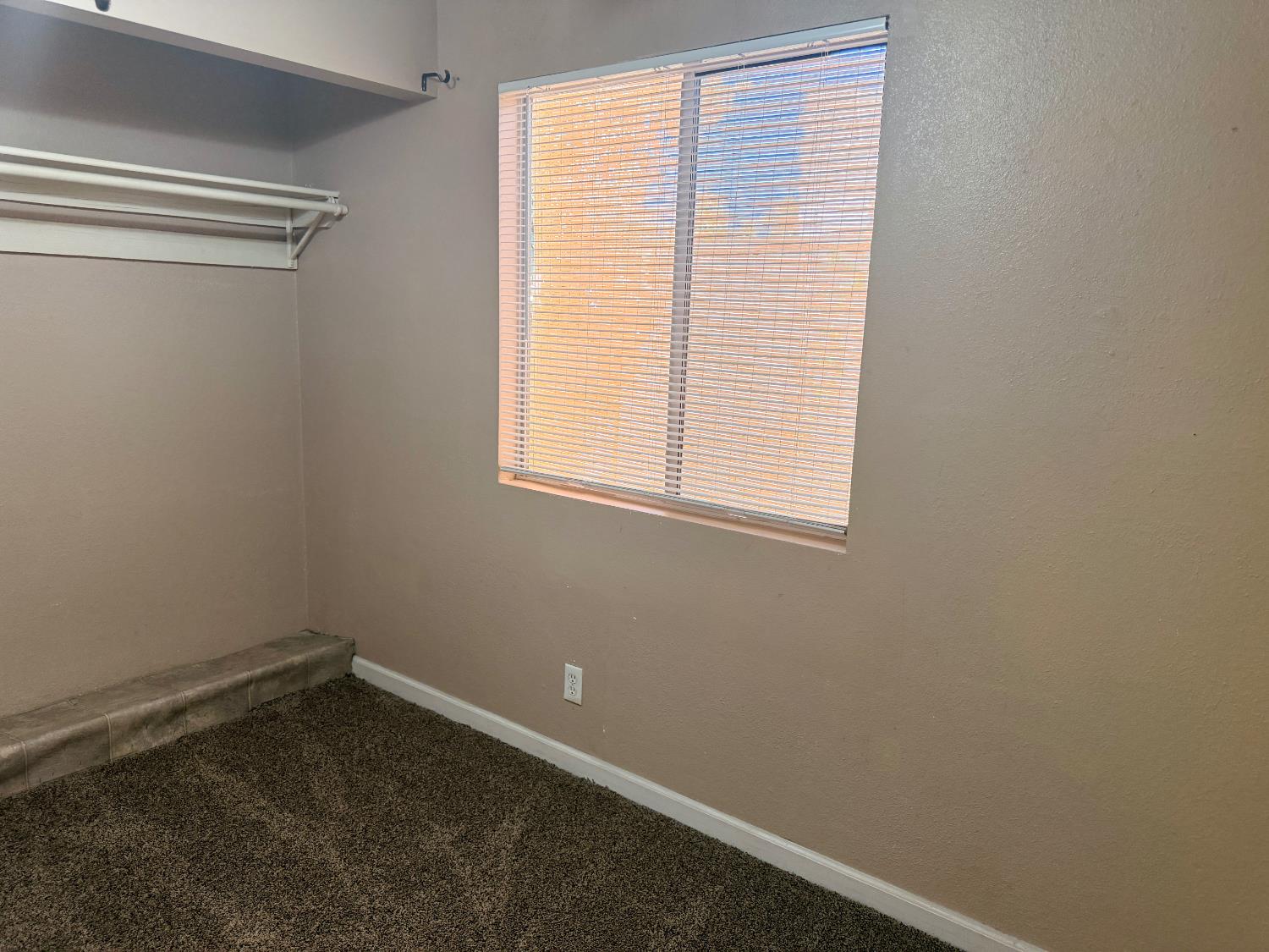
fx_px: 880
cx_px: 634
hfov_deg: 71.6
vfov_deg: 56.8
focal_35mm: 24
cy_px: 476
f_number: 1.78
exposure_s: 1/120
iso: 200
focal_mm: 6.76
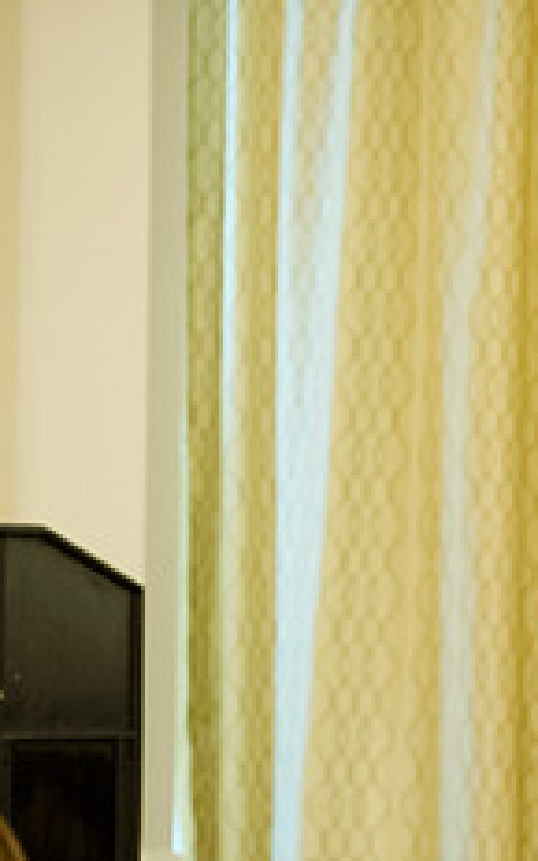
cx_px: 653
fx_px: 8352
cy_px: 653
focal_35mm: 356
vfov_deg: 5.9
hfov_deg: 3.7
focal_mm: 140
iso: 3200
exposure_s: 1/60
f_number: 2.8
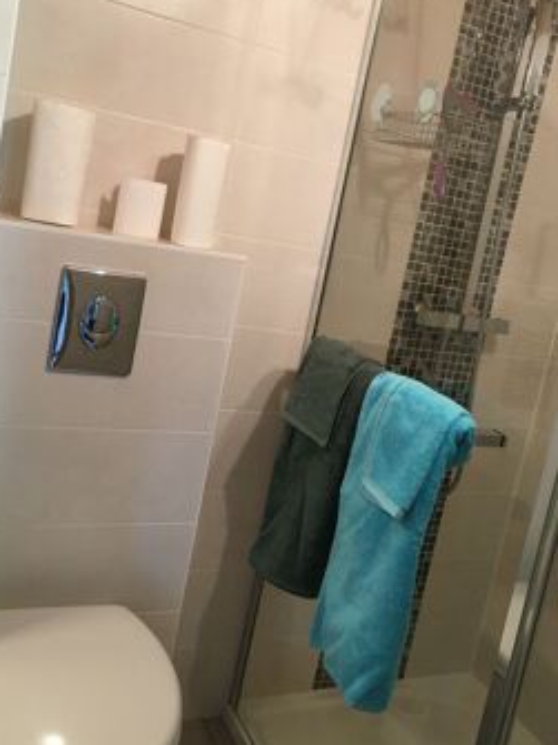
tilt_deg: -10.5
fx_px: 796
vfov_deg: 50.0
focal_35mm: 37
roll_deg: -12.8
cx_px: 309
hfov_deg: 38.6
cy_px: 317
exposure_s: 1/33
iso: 125
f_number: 2.2
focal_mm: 4.15
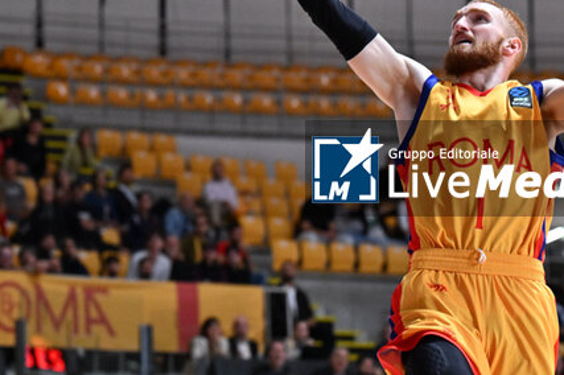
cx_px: 435
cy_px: 156
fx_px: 2630
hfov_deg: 12.2
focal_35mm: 168
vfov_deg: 8.2
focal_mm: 70
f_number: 3.2
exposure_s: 1/1000
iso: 2500
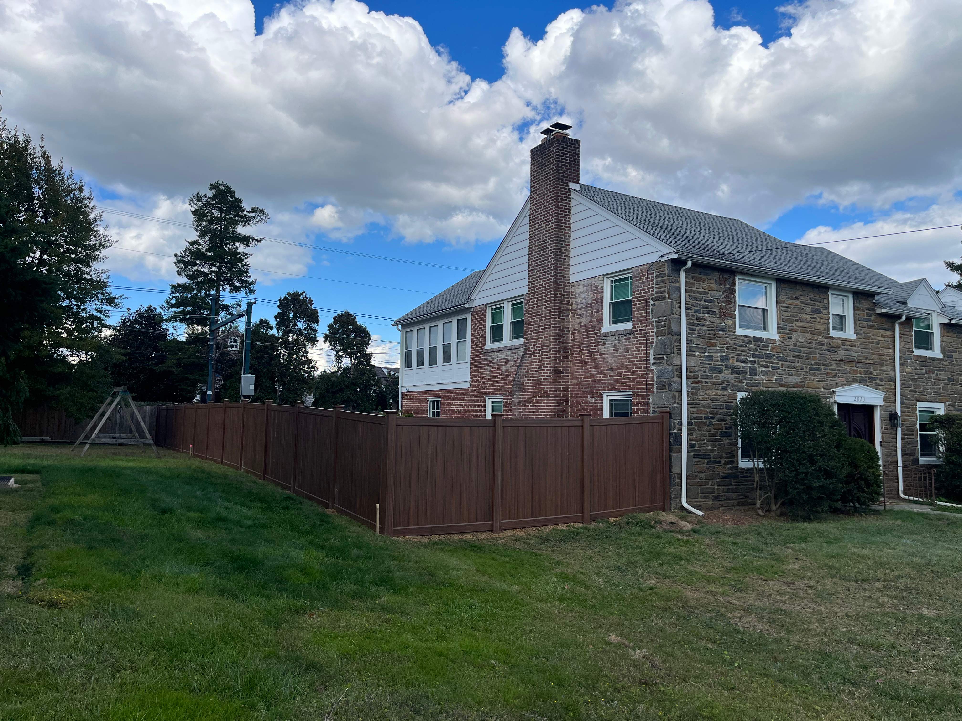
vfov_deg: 53.1
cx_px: 481
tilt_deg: +3.6
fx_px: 723
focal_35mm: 26
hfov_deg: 67.3
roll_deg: -0.3
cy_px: 360
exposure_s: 1/3623
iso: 50
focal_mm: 5.1
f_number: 1.6
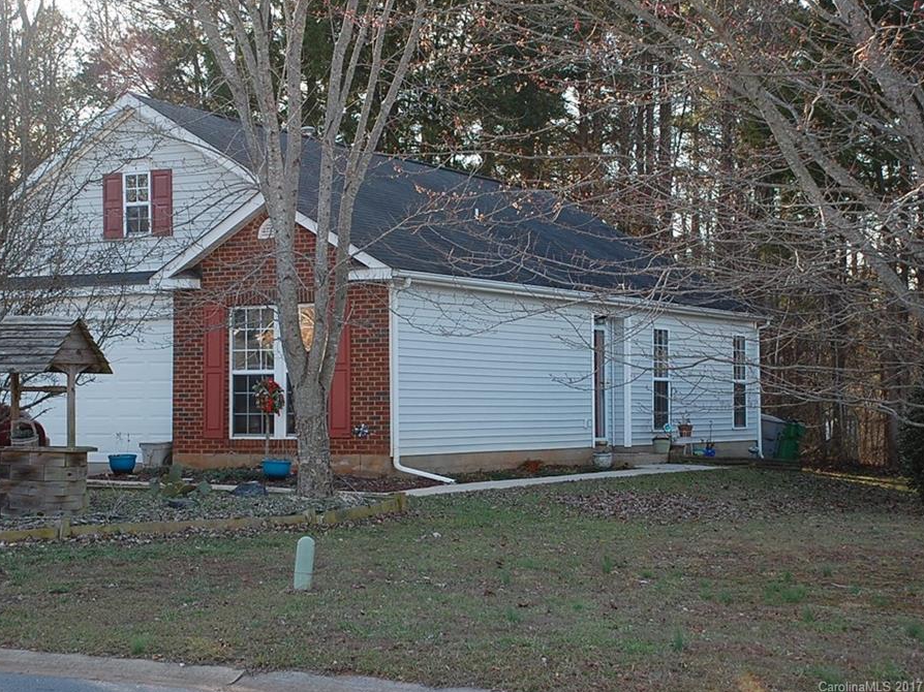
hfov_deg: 29.4
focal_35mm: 66
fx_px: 1761
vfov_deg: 22.2
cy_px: 345
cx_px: 401
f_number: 5.6
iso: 220
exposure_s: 1/125
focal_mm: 40
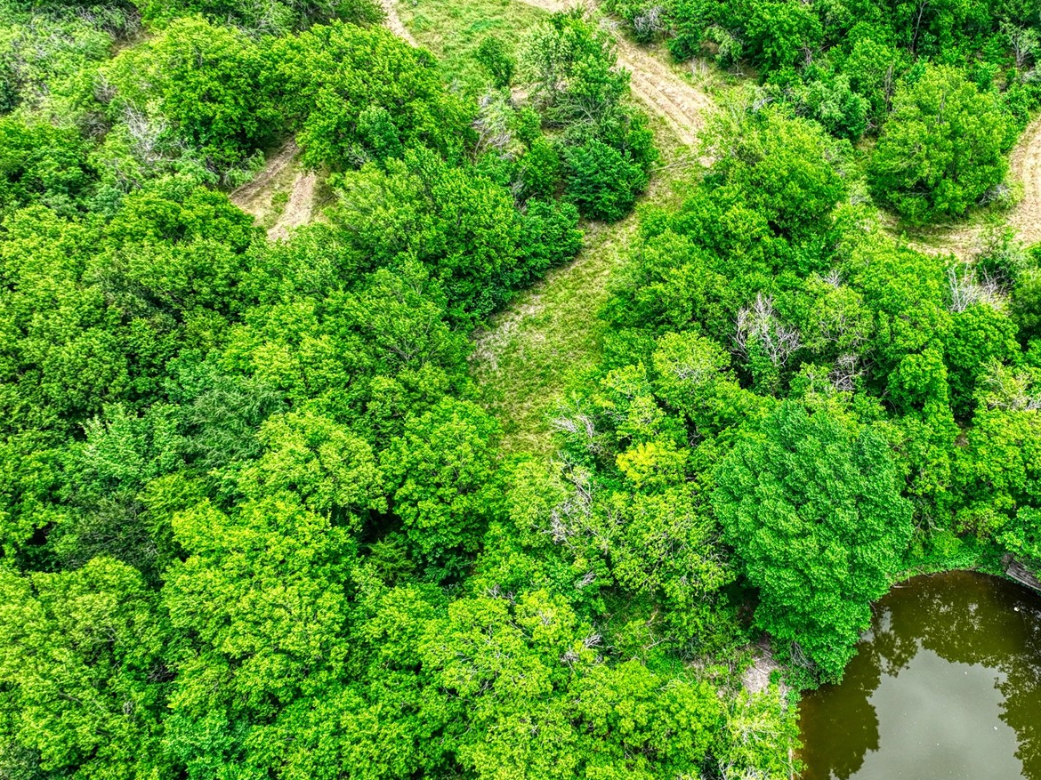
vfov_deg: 34.3
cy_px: 378
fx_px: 1263
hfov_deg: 43.4
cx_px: 775
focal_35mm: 42
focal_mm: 12.3
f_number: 2.8
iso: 100
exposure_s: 1/640
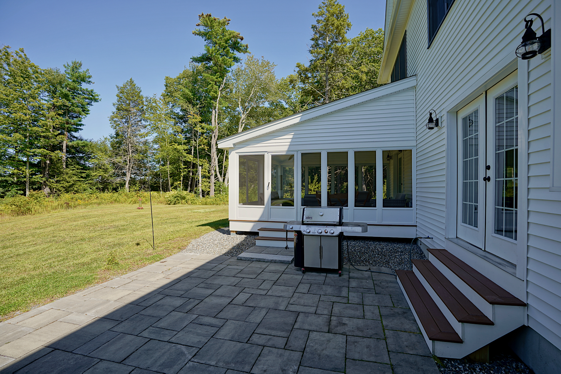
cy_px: 187
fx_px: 249
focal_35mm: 16
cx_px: 280
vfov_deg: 73.7
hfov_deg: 96.7
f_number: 6.3
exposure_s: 1/200
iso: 100
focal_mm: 16
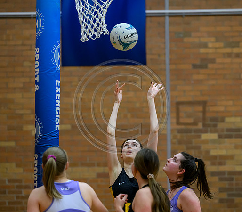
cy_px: 106
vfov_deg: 8.0
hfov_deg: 9.1
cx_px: 142
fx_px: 1513
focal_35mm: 204
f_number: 3.5
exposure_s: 1/800
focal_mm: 170
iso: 5000
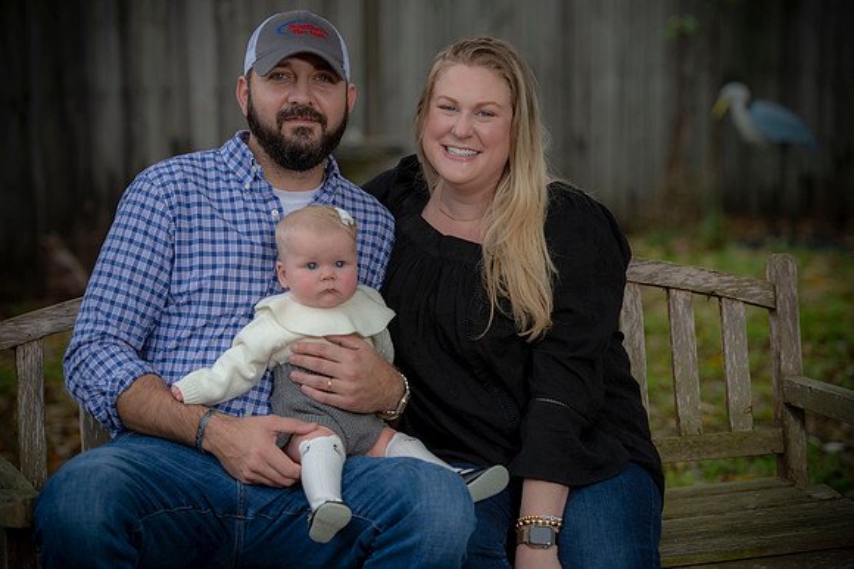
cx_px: 427
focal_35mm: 116
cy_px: 284
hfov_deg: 17.7
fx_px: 2750
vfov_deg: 11.8
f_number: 3.5
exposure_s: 1/200
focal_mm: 116
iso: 160
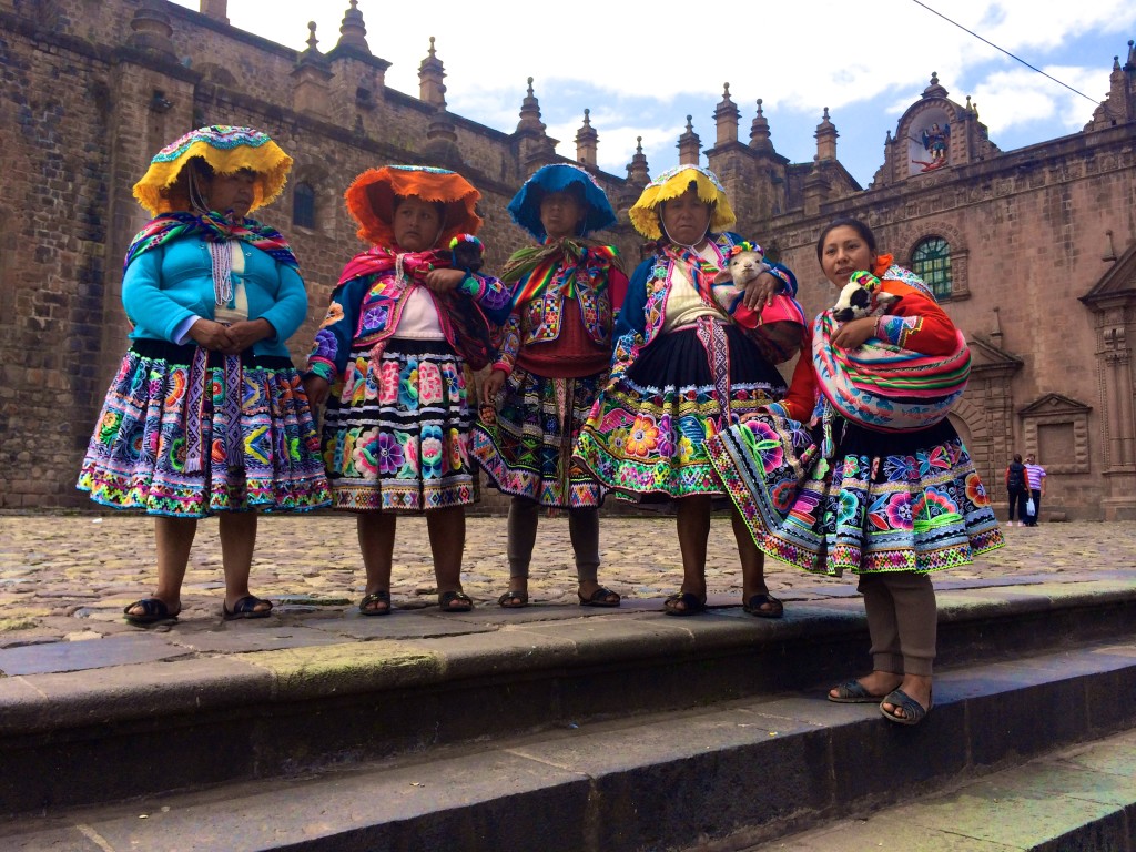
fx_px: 985
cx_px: 568
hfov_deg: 60.0
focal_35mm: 30
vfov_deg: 46.8
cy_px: 426
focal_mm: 4.12
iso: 32
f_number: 2.2
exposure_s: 1/1080
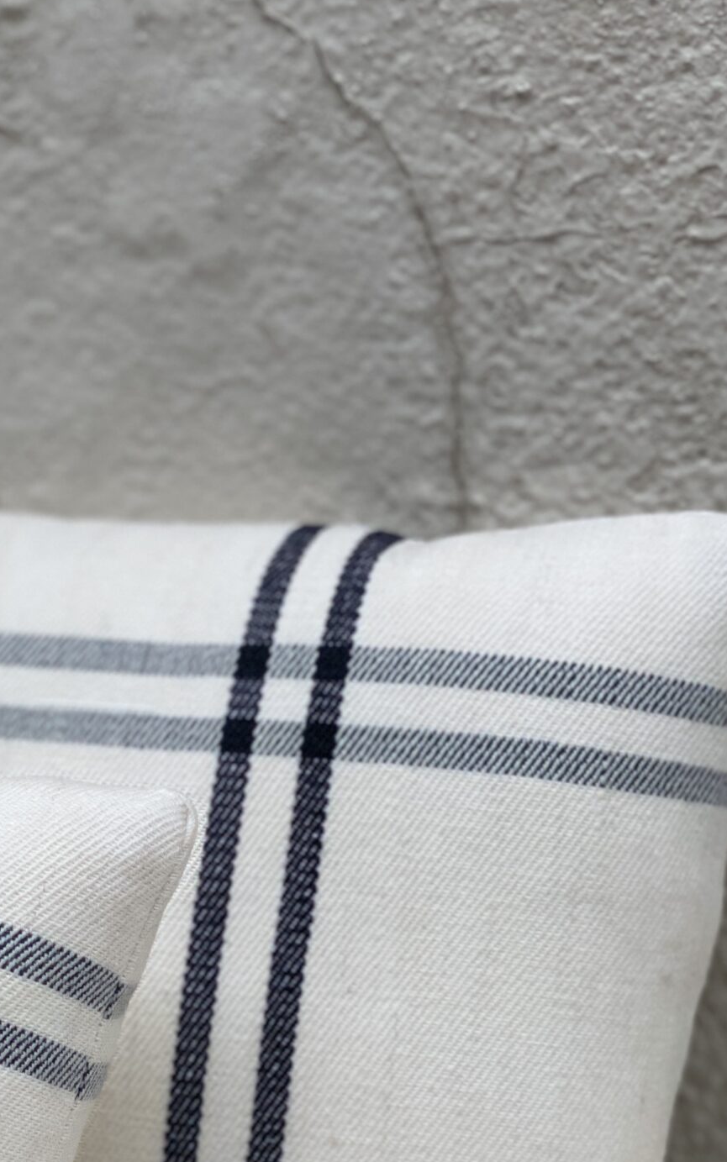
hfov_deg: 12.6
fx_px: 3232
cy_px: 810
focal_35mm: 102
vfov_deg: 20.3
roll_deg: +3.6
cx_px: -48
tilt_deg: -19.4
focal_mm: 6
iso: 100
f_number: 2
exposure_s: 1/122
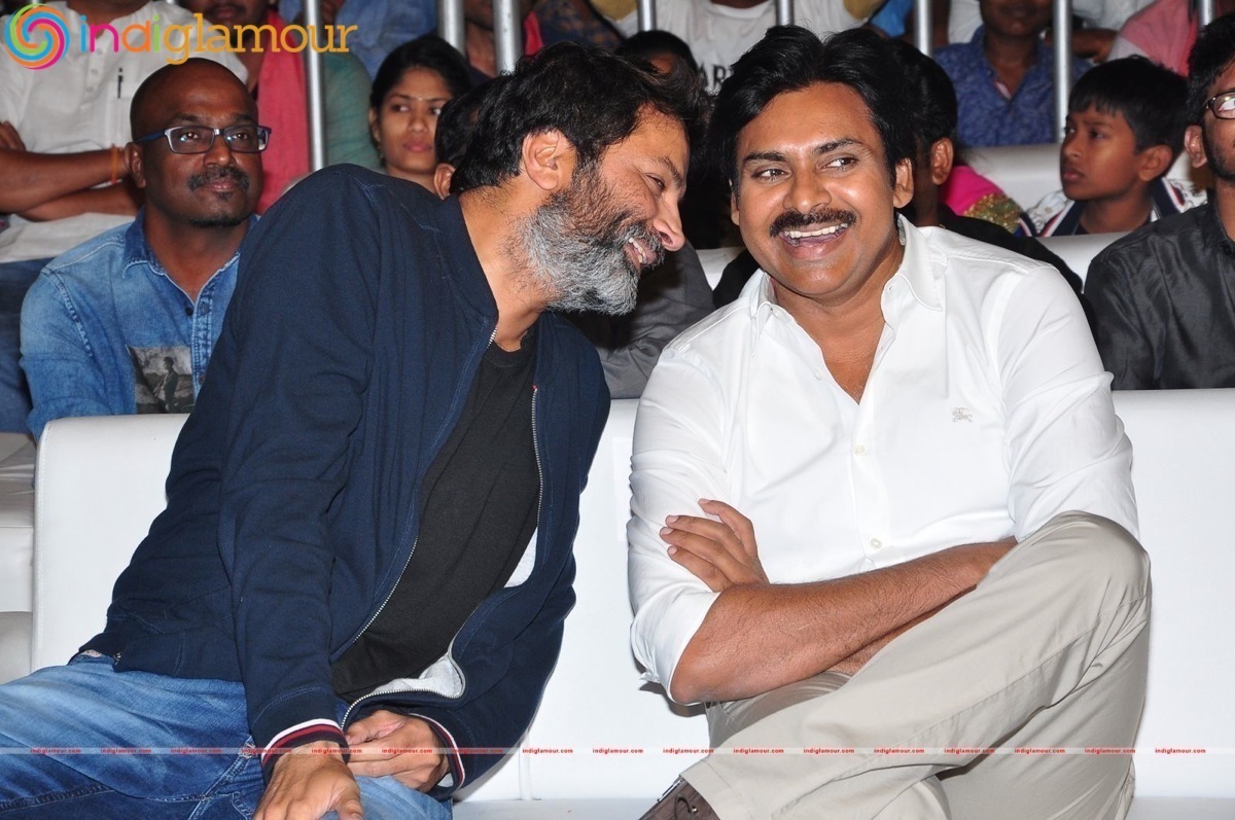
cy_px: 410
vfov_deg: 10.1
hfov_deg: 15.2
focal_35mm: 135
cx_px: 618
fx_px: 4626
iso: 500
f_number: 8
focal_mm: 90
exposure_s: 1/125
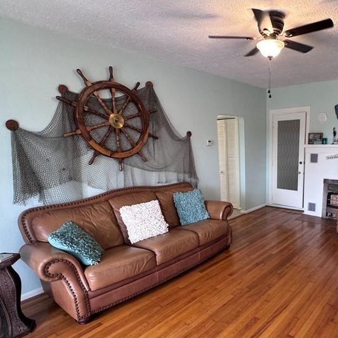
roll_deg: +0.6
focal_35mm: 24
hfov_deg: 61.8
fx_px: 265
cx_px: 249
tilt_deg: -13.7
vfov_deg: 64.3
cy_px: 207
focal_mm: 2.22
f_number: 2.2
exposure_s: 1/120
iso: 200
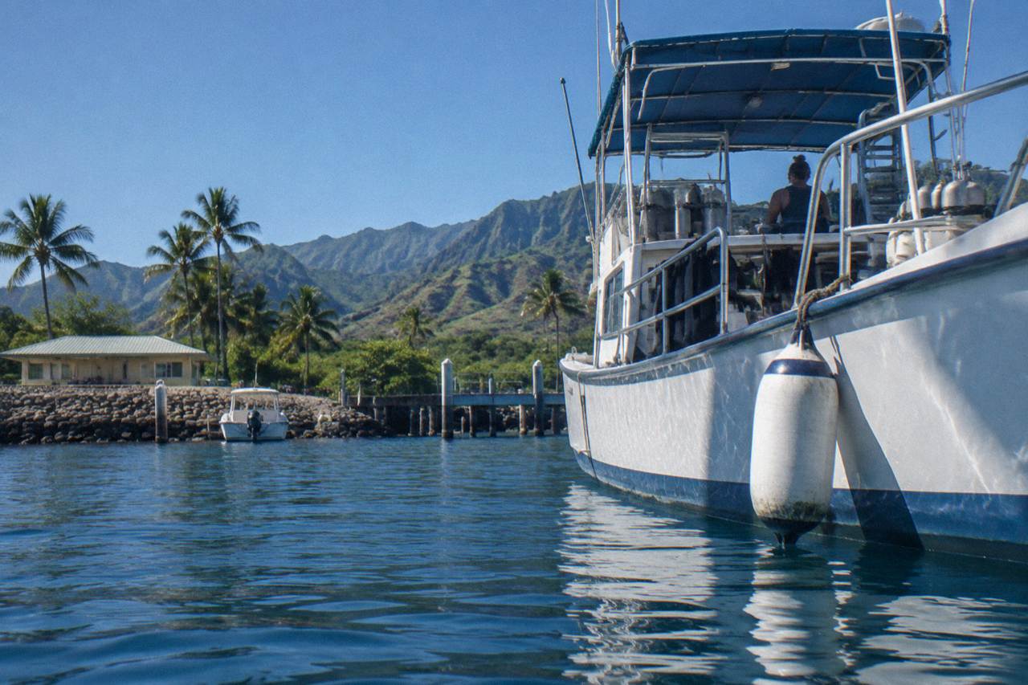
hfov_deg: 54.4
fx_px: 999
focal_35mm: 35
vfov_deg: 37.8
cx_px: 514
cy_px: 342
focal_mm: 35
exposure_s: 1/1000
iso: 400
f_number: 5
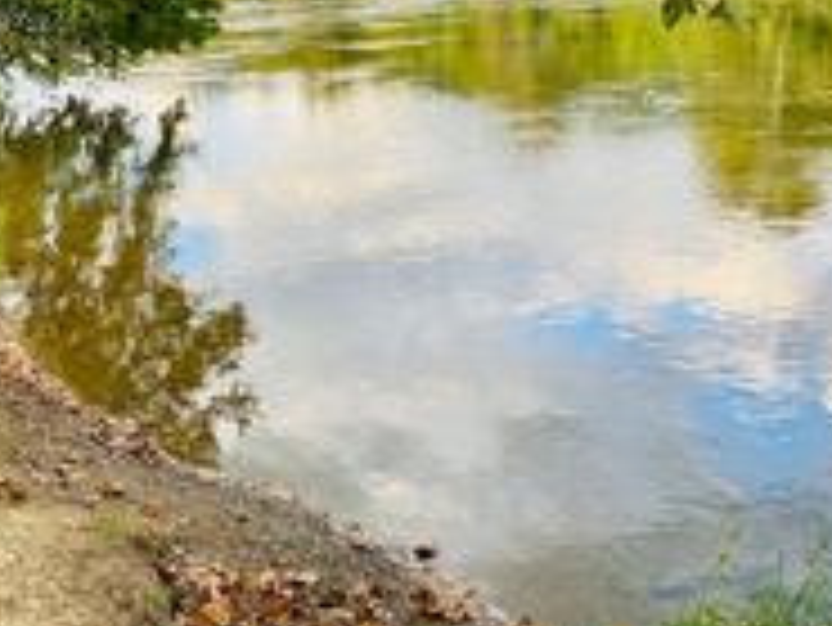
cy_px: 117
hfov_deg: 39.1
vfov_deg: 29.5
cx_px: 263
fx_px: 1154
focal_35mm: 48
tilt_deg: -5.0
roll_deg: +1.9
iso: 32
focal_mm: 4.25
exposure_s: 1/126
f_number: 1.8
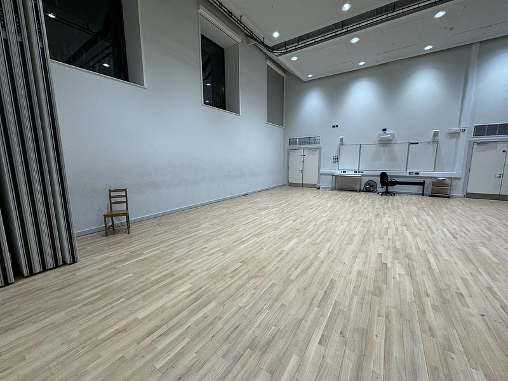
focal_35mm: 14
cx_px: 254
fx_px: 205
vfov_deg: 85.7
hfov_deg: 102.1
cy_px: 190
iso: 125
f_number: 2.2
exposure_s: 1/99
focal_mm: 2.22
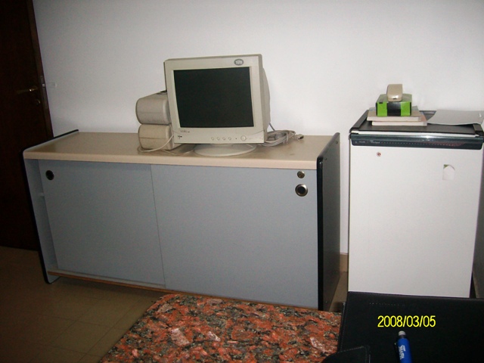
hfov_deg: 52.6
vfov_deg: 40.7
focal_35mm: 35
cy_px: 182
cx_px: 242
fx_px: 489
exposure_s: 1/40
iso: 200
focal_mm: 5.8
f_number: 2.8
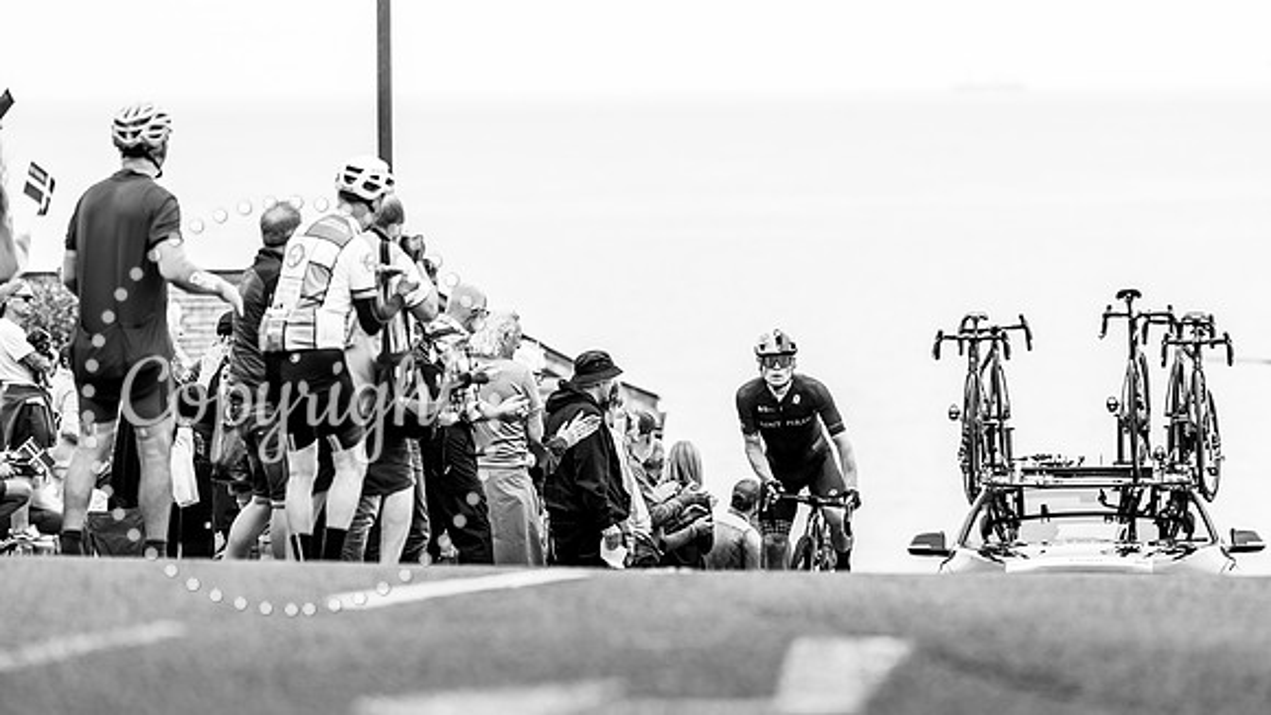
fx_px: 7796
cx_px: 702
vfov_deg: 5.2
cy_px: 423
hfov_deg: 9.3
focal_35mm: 231
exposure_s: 1/1000
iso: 320
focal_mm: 200
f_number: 3.5
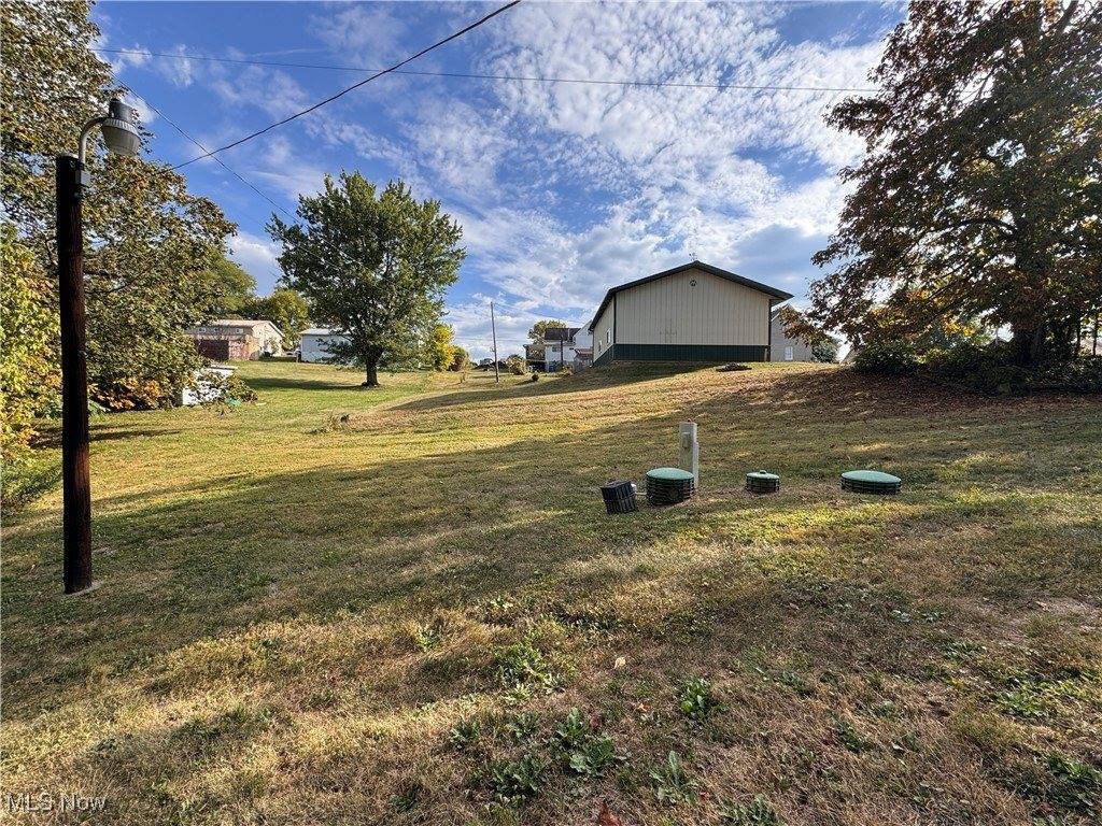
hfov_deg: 102.1
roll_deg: -0.3
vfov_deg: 85.7
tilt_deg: -0.1
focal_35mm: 14
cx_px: 551
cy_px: 413
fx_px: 446
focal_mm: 2.22
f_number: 2.2
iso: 50
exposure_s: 1/1078
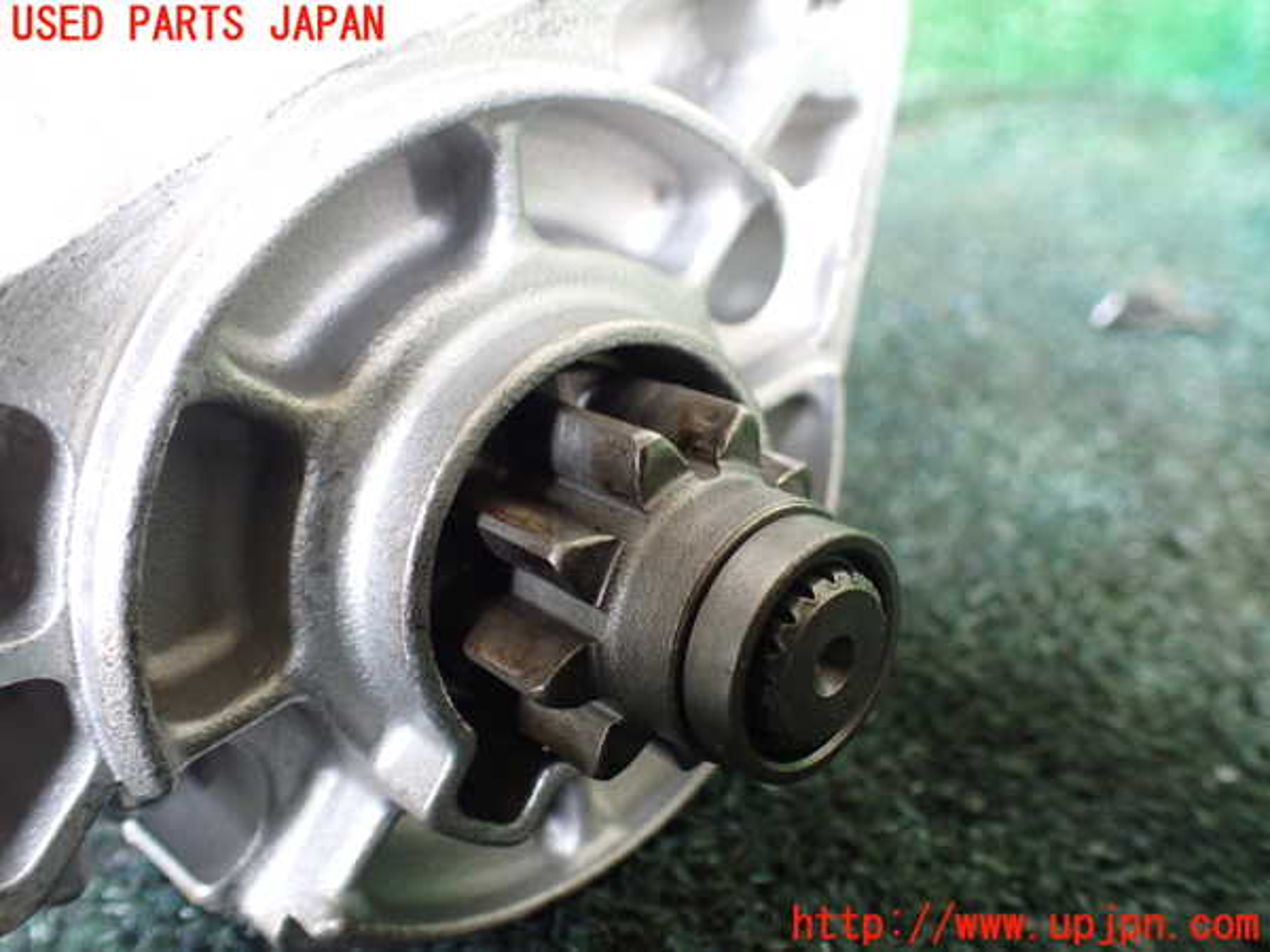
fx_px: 1101
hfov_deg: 60.0
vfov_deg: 46.8
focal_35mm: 30
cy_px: 476
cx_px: 635
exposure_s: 1/50
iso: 800
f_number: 2.3
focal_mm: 5.4
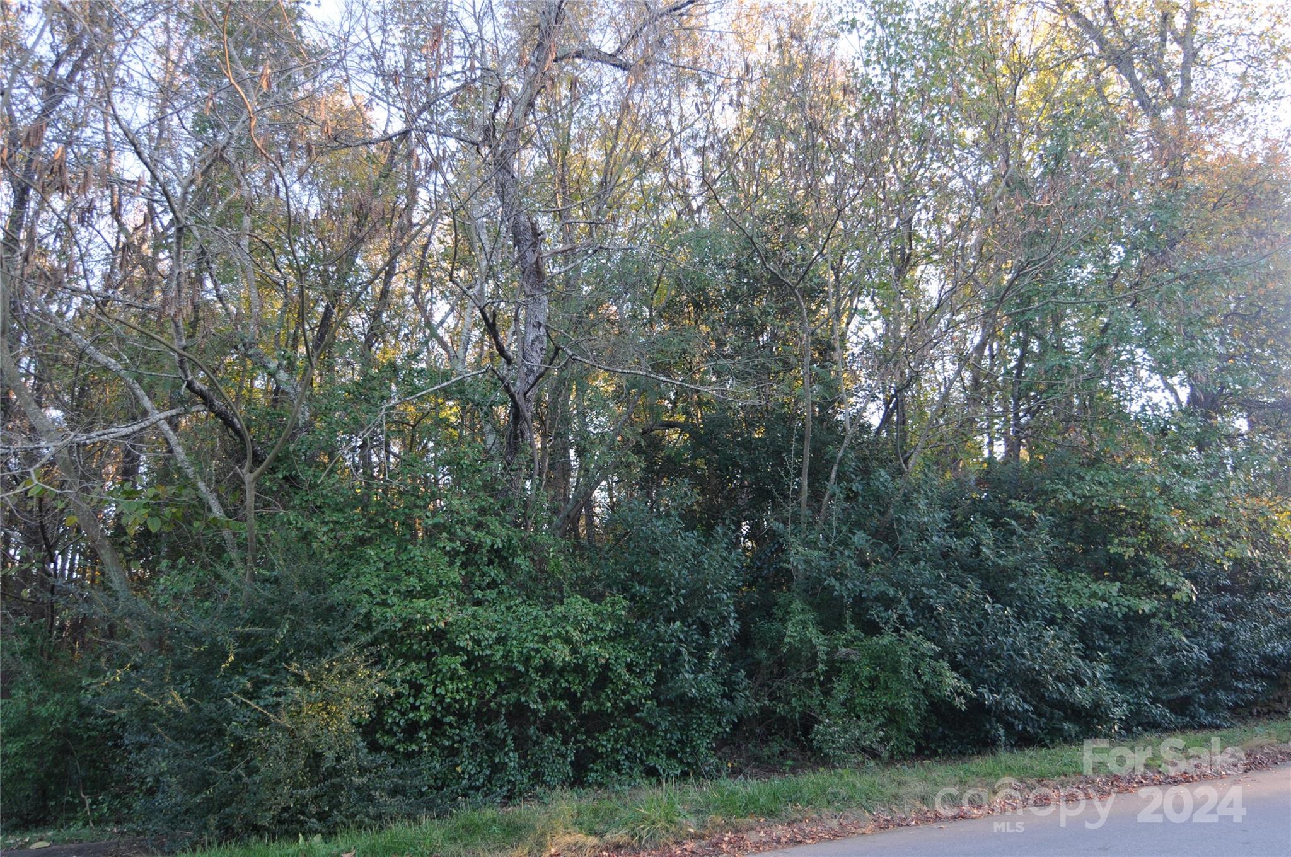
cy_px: 428
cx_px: 646
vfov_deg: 50.3
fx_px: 913
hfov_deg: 70.5
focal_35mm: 26
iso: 200
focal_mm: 17
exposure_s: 1/80
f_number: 4
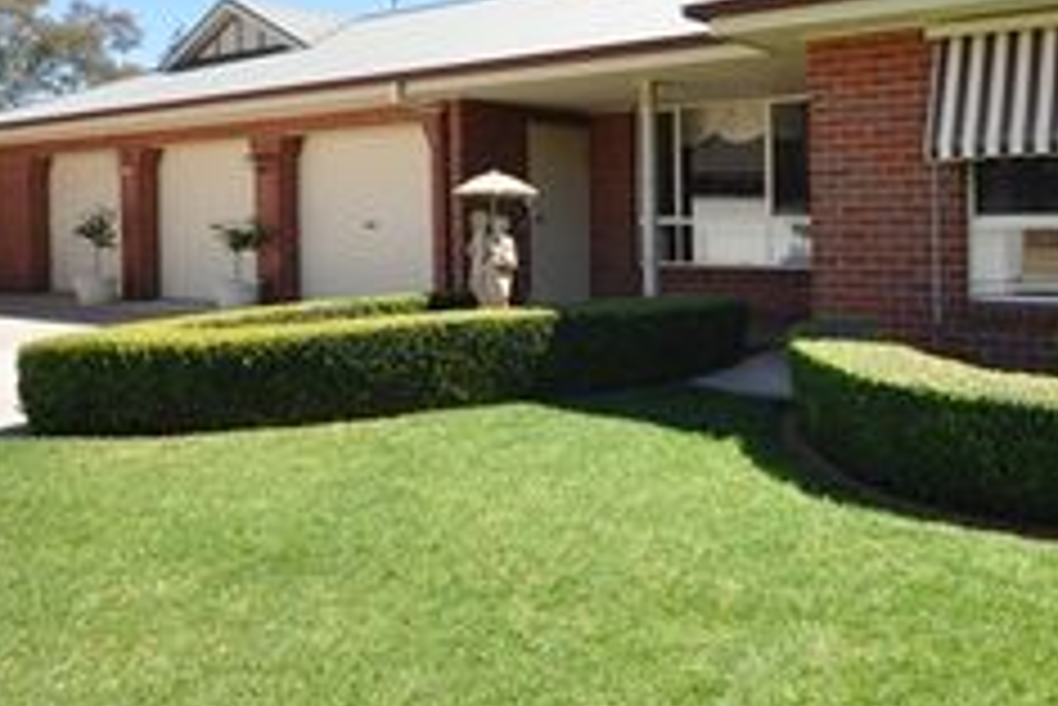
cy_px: 209
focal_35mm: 30
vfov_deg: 42.8
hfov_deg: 57.1
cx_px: 855
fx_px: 882
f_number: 4
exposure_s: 1/1250
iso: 400
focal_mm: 10
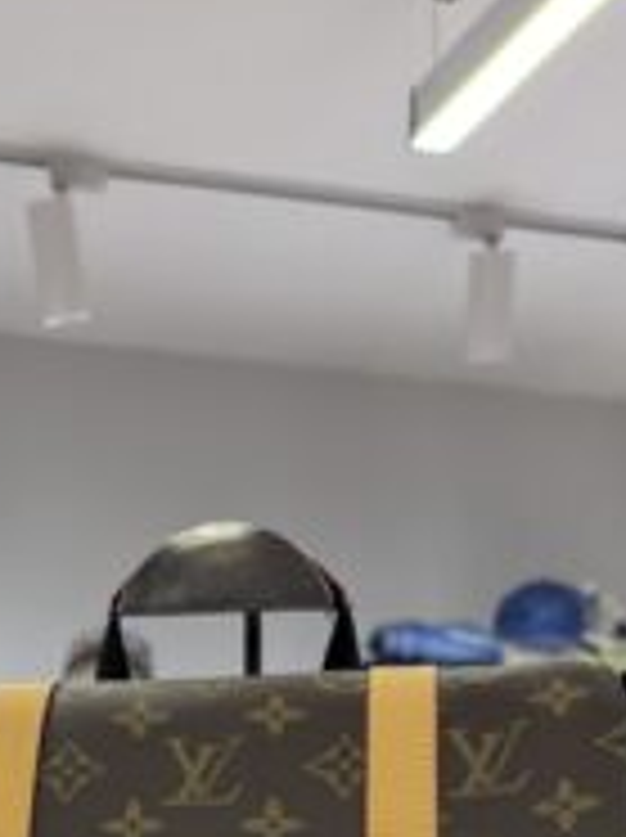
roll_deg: +0.0
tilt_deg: -7.2
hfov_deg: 19.6
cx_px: 104
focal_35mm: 74
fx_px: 1788
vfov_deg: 22.1
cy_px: 1231
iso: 100
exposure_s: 1/100
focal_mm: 6.76
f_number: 1.78
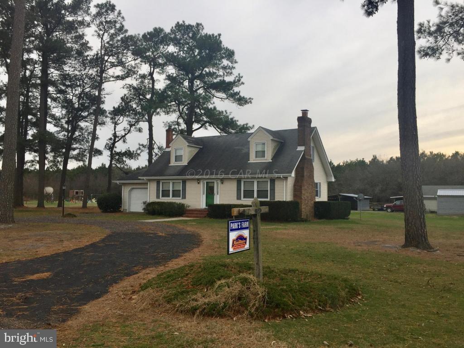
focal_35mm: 29
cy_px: 174
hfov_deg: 61.7
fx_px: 389
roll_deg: -1.7
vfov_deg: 48.2
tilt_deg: +2.6
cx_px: 232
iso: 32
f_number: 2.2
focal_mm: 4.15
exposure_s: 1/590
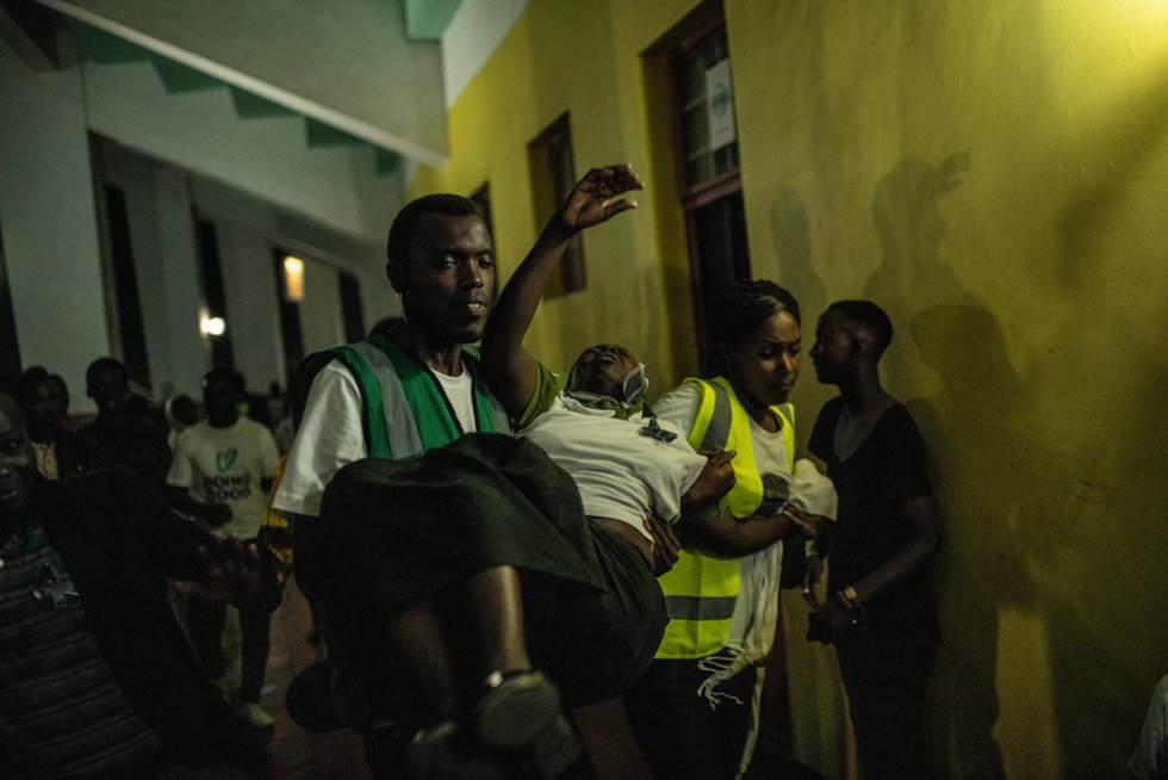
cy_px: 390
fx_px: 1136
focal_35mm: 35
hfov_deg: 54.4
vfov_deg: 37.9
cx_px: 584
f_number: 1.8
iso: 4000
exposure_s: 1/160
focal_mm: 35
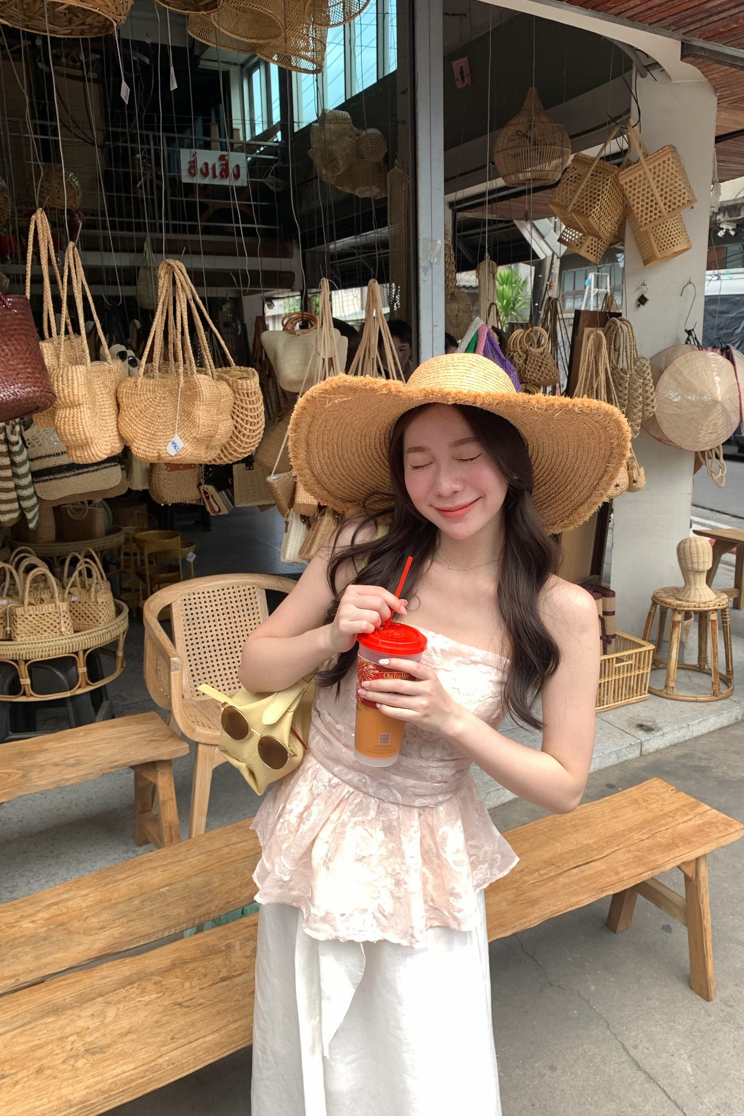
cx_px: 411
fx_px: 868
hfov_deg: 46.3
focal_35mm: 28
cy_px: 552
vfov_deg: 65.5
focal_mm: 4.25
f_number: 1.8
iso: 25
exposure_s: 1/413
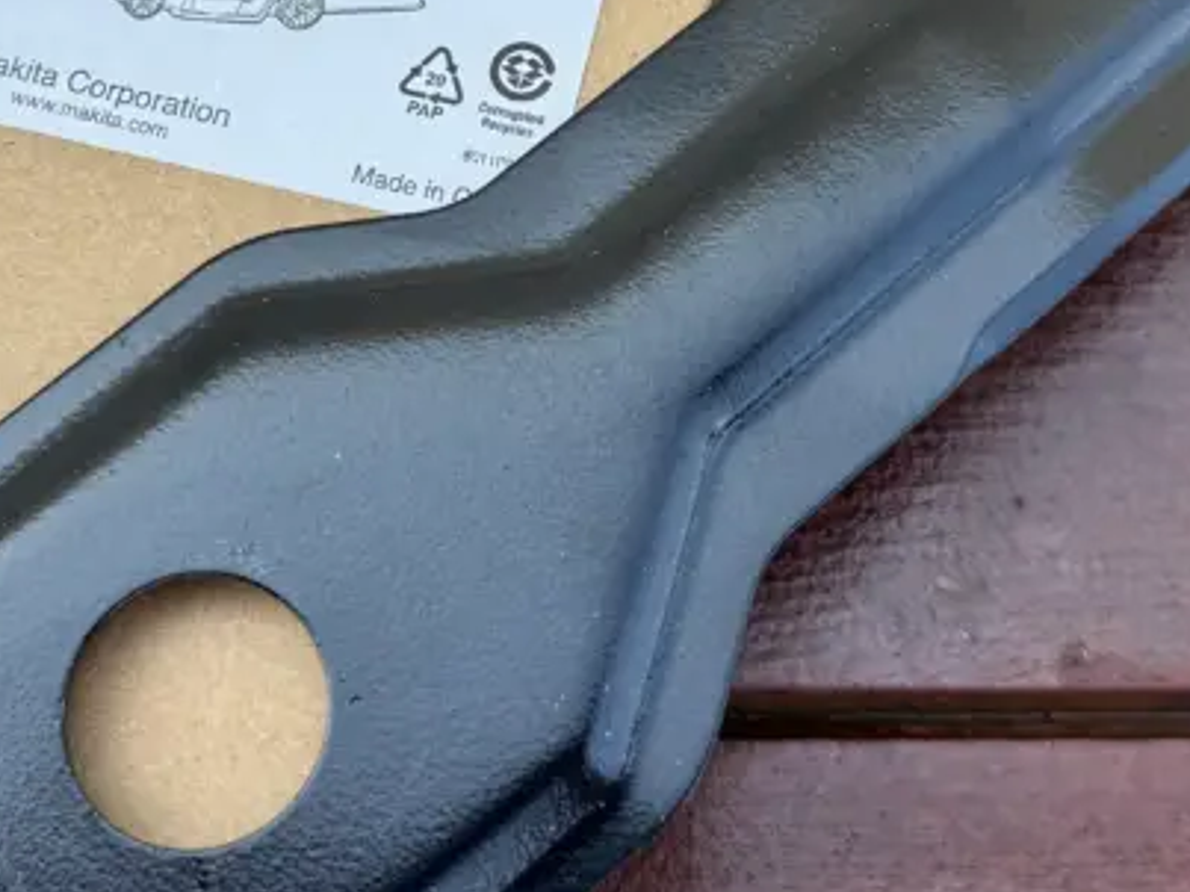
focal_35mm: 61
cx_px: 511
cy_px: 68
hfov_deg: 31.6
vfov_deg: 23.3
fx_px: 2096
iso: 80
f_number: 1.78
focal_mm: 6.76
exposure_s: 1/707
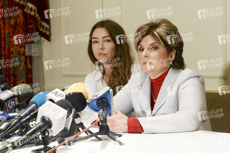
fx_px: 415
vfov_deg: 20.9
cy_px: 76
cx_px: 115
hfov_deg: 31.0
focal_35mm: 65
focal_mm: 65
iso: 1600
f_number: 4.8
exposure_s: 1/60
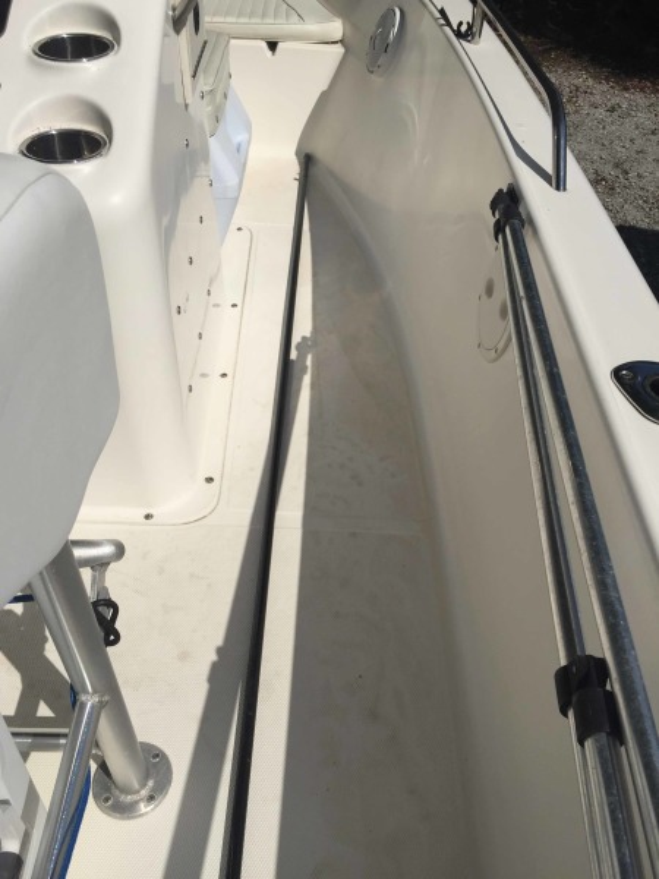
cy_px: 440
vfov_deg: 61.7
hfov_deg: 48.2
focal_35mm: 29
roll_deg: -2.4
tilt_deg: -38.6
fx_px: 736
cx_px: 330
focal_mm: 4.15
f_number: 2.2
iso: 32
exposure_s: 1/7937
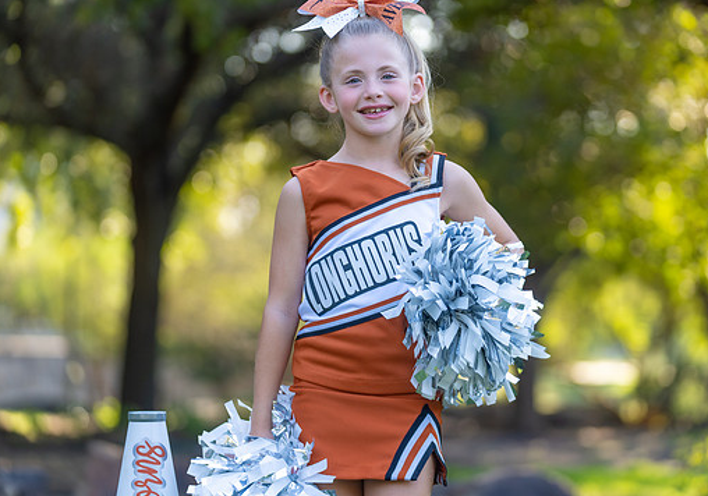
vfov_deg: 10.2
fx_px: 2777
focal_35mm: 139
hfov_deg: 14.5
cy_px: 212
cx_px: 387
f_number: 2.8
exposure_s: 1/320
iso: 200
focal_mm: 114
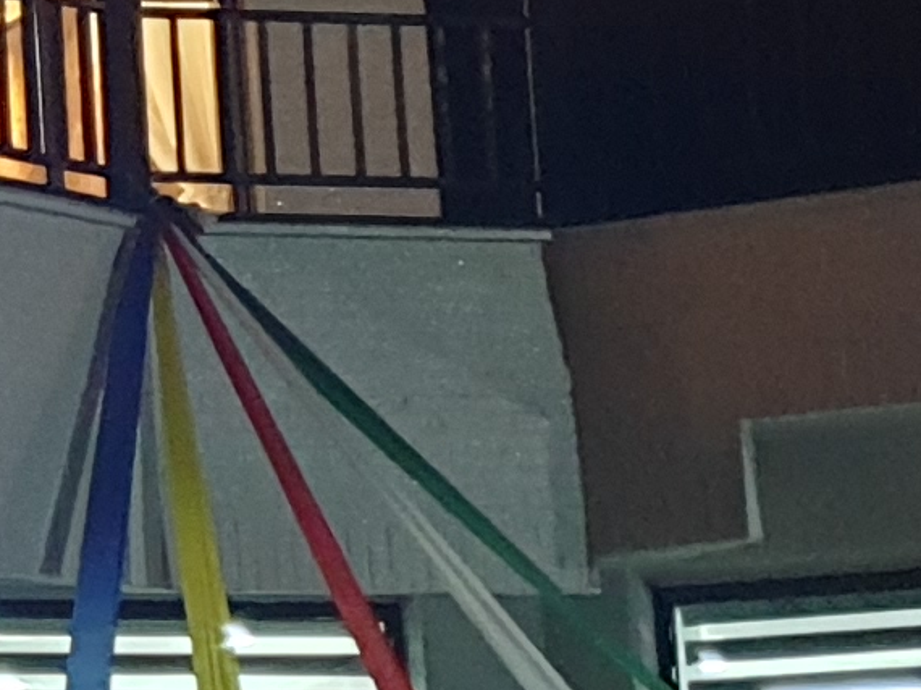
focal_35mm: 184
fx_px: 4893
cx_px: -1777
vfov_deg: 8.1
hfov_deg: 8.9
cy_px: 349
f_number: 1.5
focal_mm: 4.3
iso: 320
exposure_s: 1/60
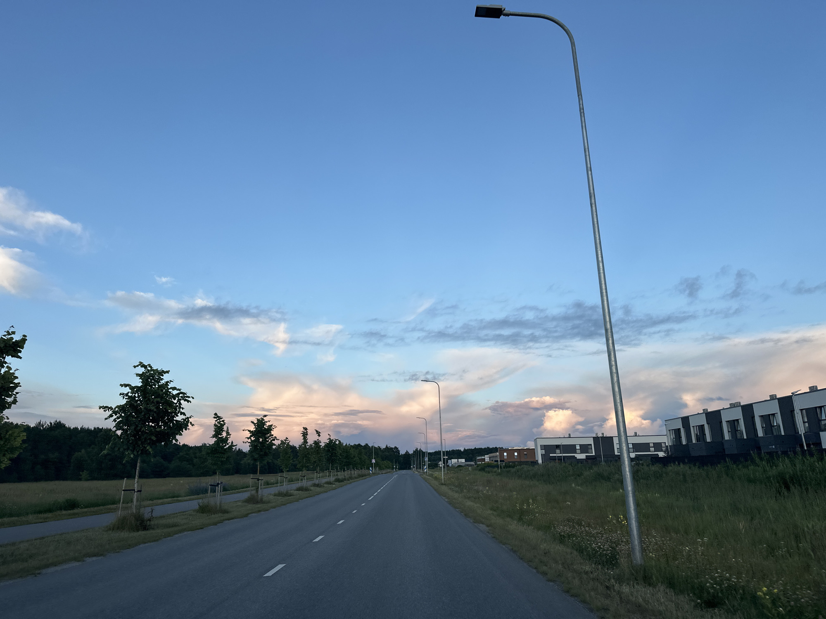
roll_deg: +1.3
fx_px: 573
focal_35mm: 24
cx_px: 413
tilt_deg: +12.7
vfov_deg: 56.8
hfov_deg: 71.6
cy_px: 310
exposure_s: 1/570
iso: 80
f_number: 1.78
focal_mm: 6.86
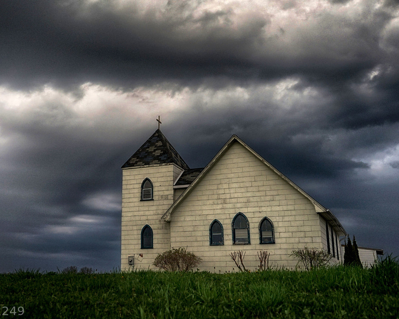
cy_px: 134
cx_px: 132
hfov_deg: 44.1
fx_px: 484
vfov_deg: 36.4
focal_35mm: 41
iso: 500
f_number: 4
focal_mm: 28
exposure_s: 1/160
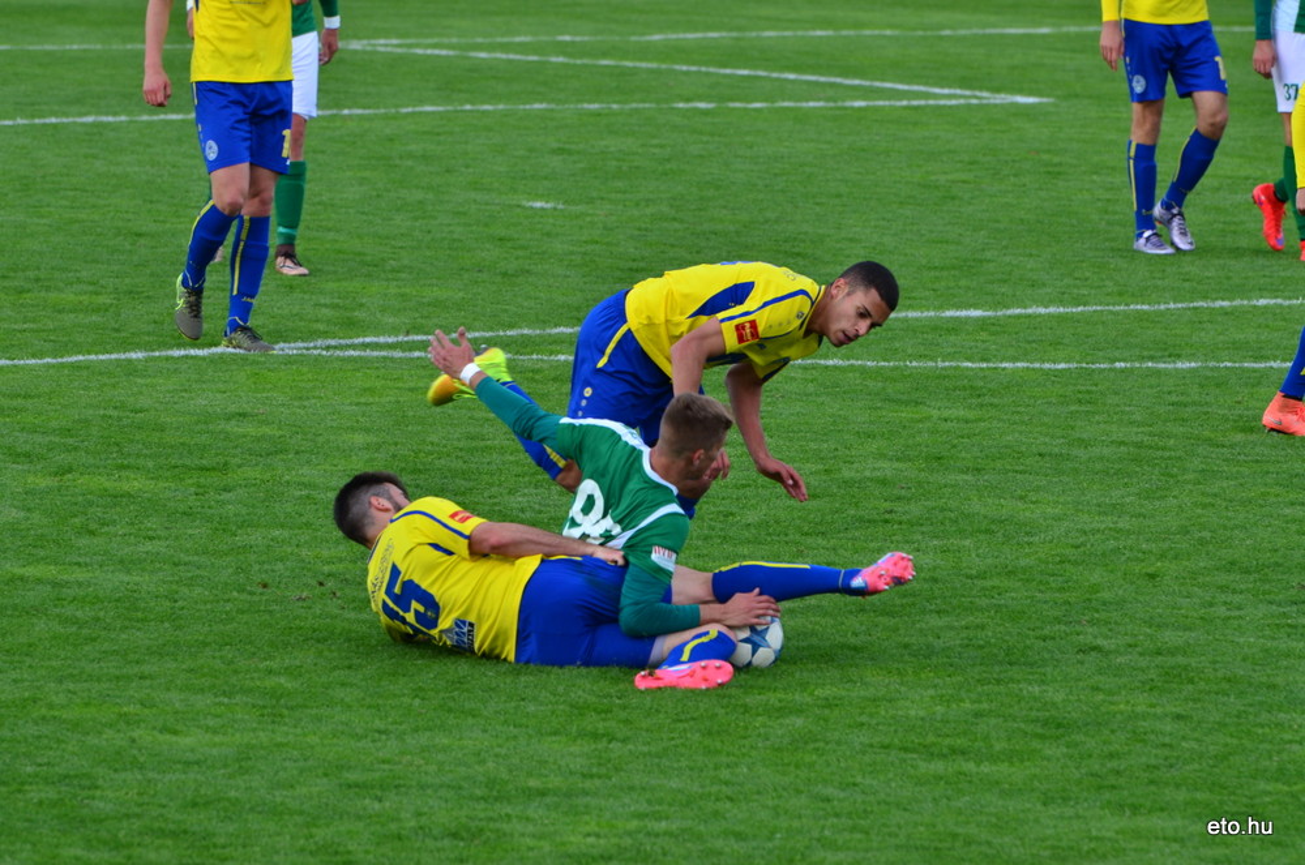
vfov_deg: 3.7
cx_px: 652
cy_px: 432
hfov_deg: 5.5
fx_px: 13570
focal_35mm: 375
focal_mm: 250
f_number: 7.1
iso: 250
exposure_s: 1/400
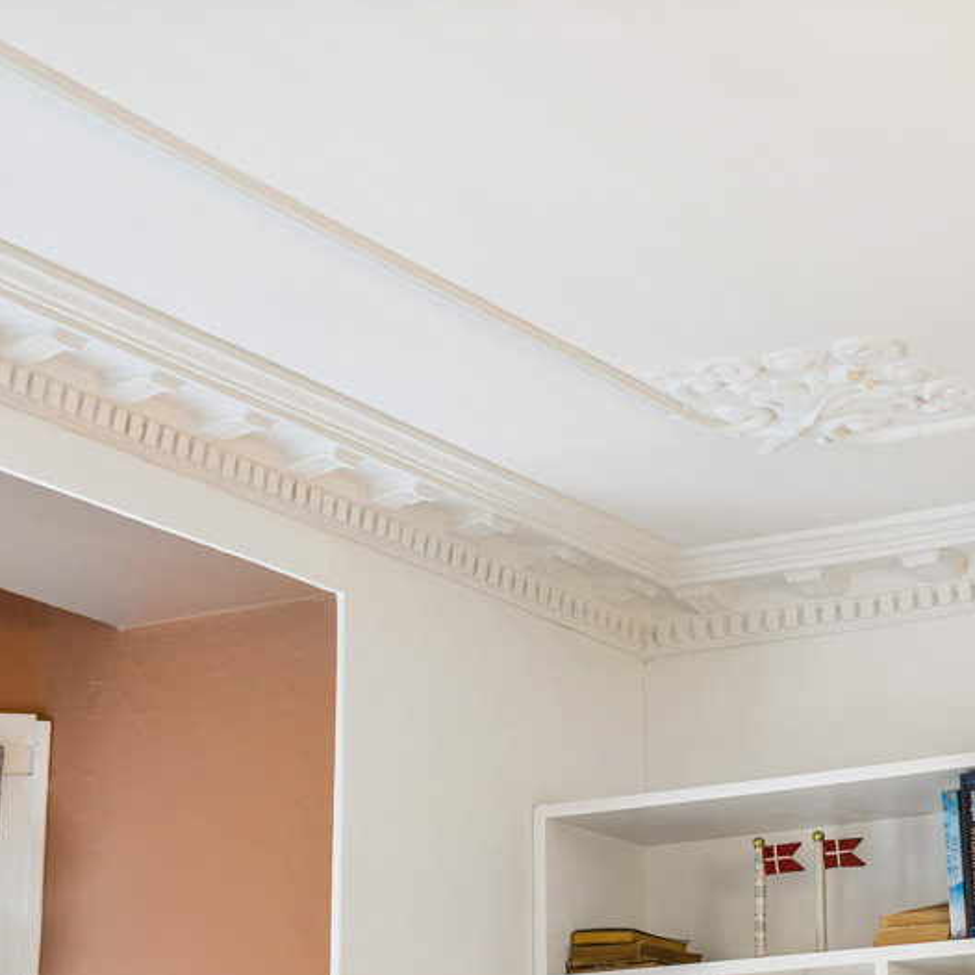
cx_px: 591
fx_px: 3091
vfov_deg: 17.9
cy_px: 488
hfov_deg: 17.9
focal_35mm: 97
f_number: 2.8
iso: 400
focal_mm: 50
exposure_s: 1/20
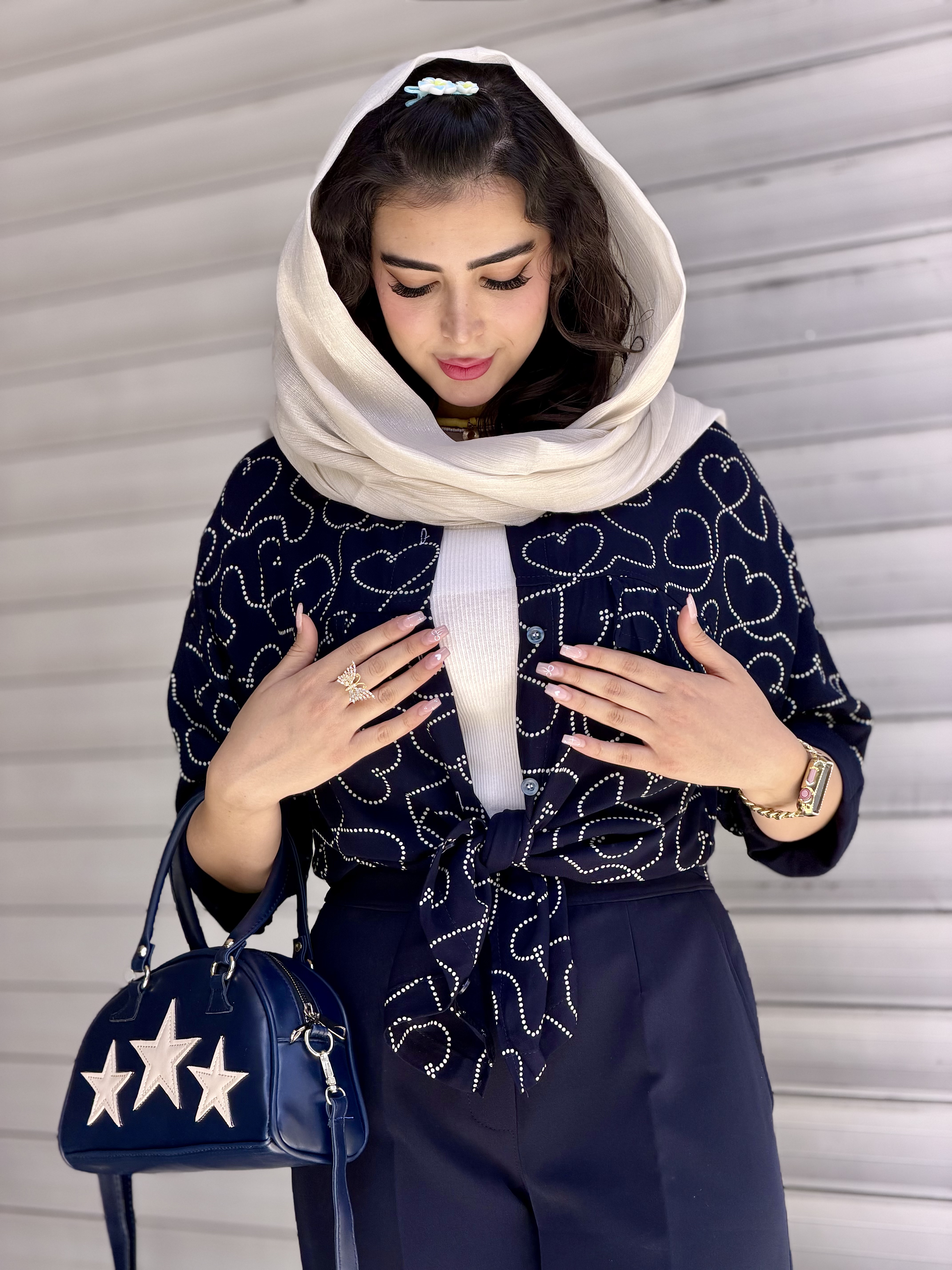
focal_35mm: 100
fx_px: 3667
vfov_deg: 19.6
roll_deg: +3.3
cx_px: 476
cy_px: 635
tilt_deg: +0.9
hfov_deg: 14.8
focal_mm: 16.89
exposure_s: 1/200
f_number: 2.8
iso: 50
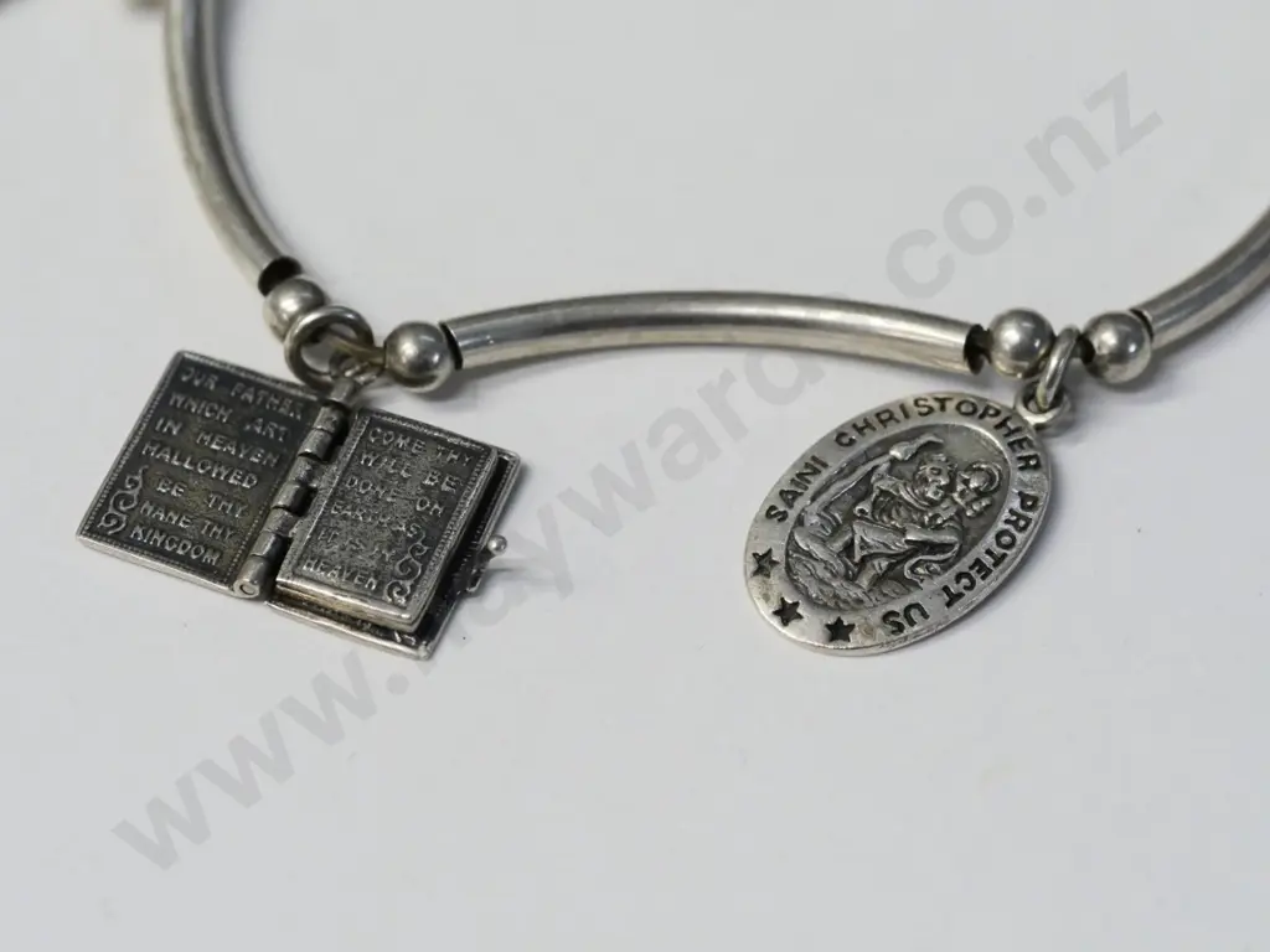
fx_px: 4403
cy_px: 476
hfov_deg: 16.4
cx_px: 635
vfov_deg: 12.3
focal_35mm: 120
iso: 3200
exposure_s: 1/125
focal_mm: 60
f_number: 5.6
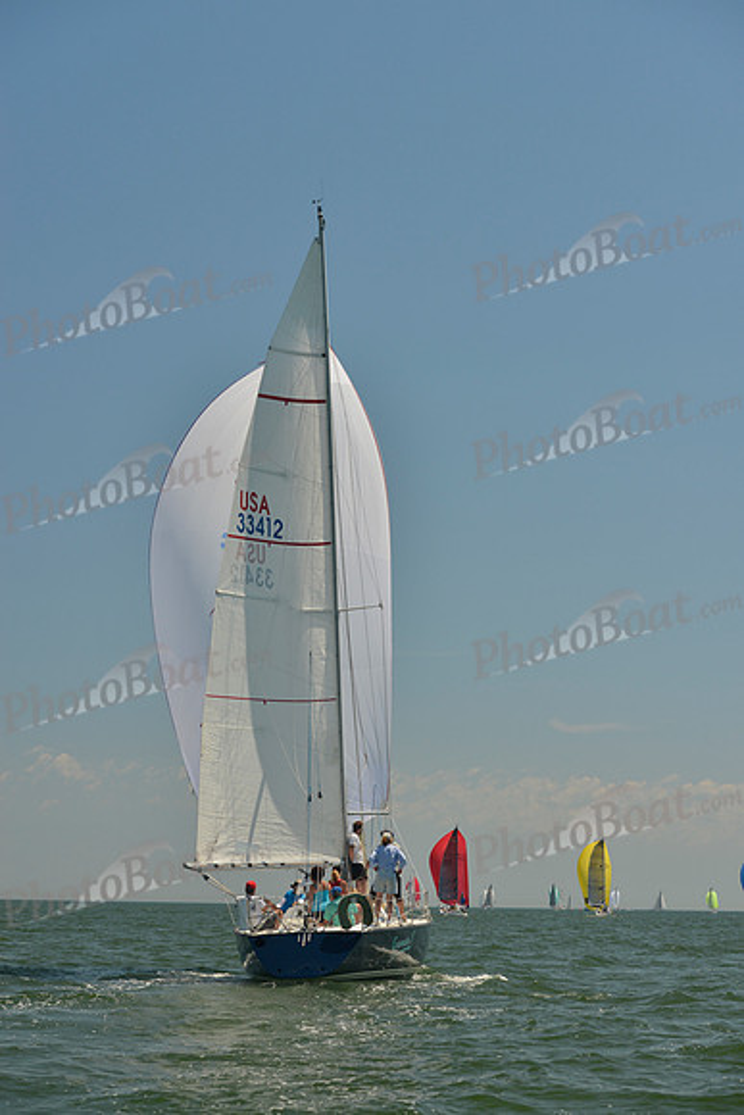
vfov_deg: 28.8
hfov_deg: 19.5
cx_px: 372
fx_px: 2169
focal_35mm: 70
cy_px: 558
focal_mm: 70
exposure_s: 1/640
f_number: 7.1
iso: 200
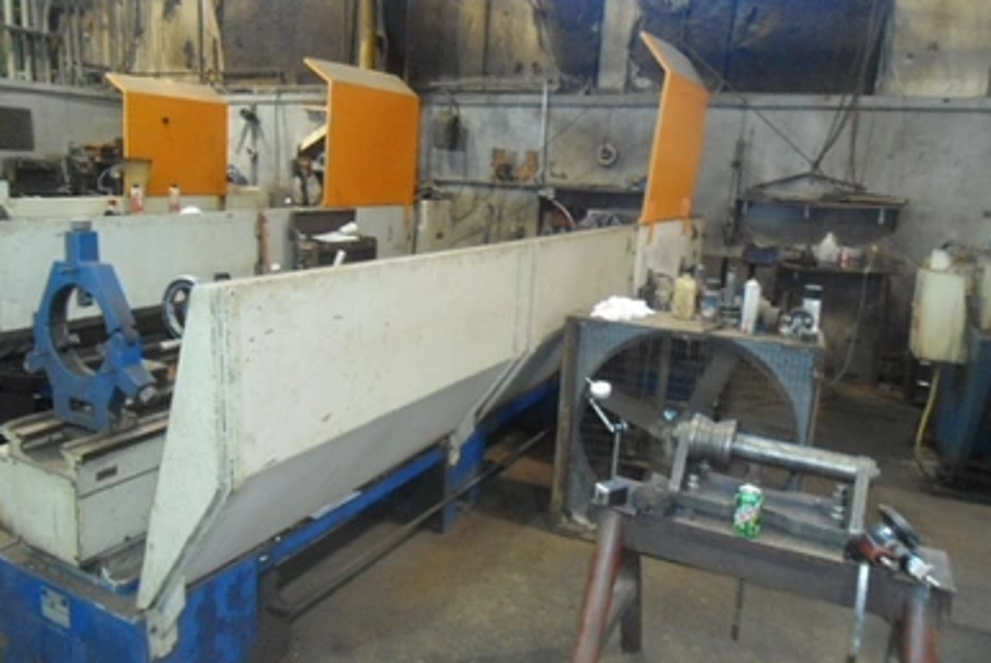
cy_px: 355
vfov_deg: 46.4
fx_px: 771
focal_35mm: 28
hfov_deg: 65.4
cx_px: 485
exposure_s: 1/30
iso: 400
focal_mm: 4.7
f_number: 2.8
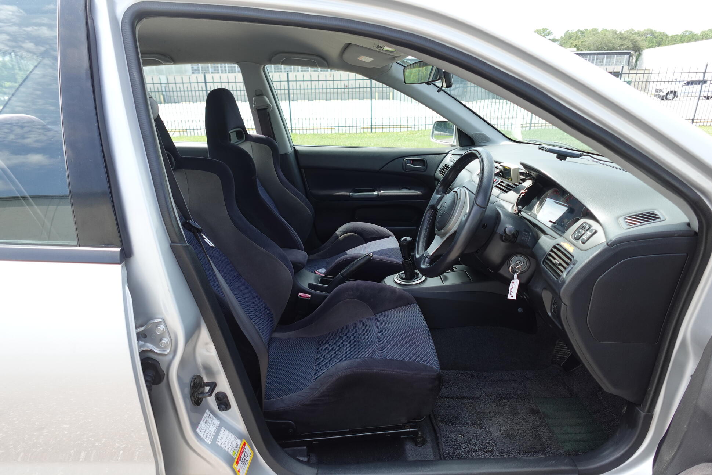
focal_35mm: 20
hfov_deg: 84.0
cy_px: 238
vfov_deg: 61.9
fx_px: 395
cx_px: 356
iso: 125
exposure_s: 1/640
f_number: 2
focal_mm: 7.6
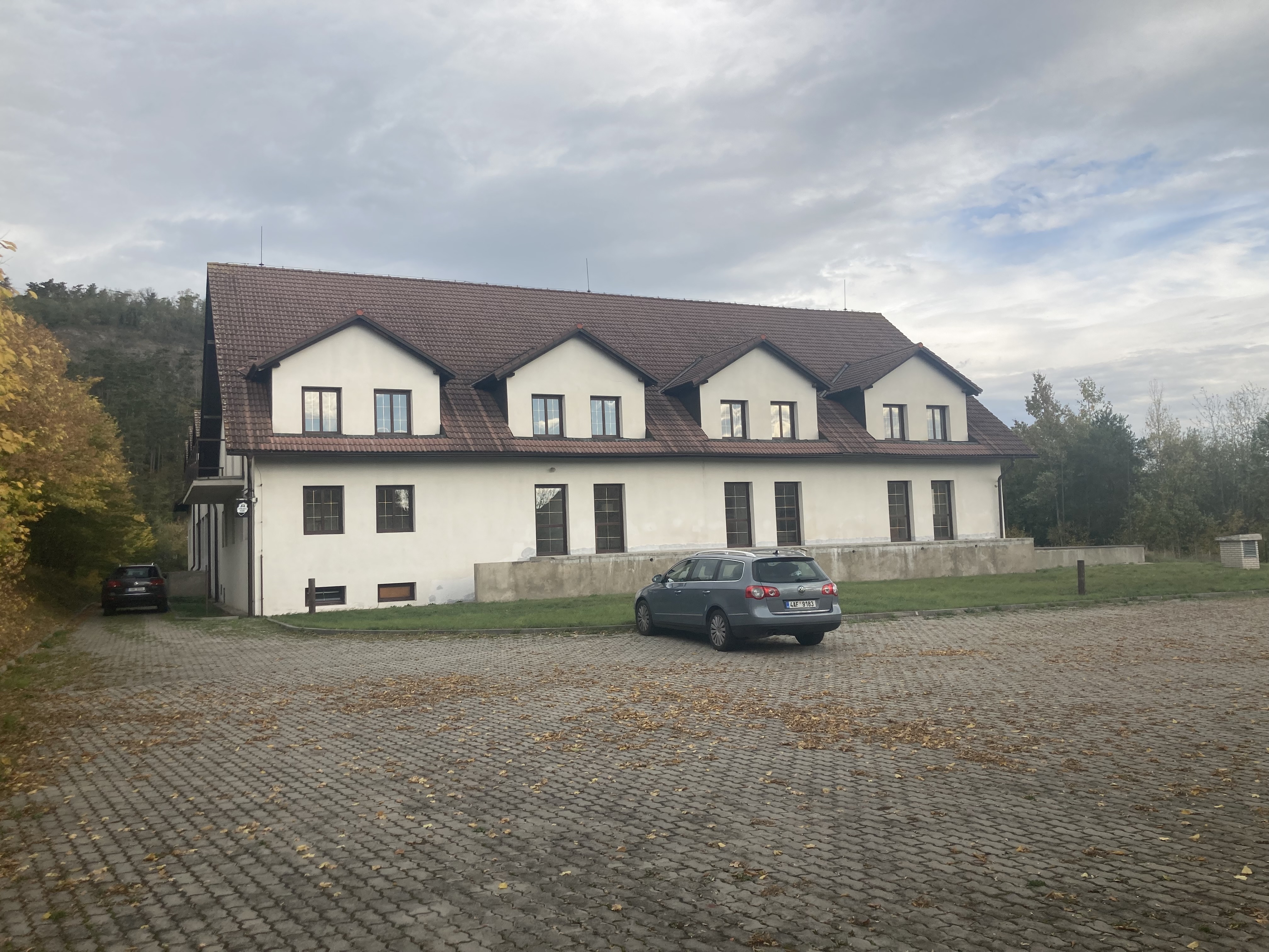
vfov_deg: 49.7
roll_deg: +1.9
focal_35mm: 28
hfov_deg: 63.4
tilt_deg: +1.1
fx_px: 1026
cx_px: 634
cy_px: 476
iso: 20
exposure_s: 1/1200
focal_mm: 3.99
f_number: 1.8
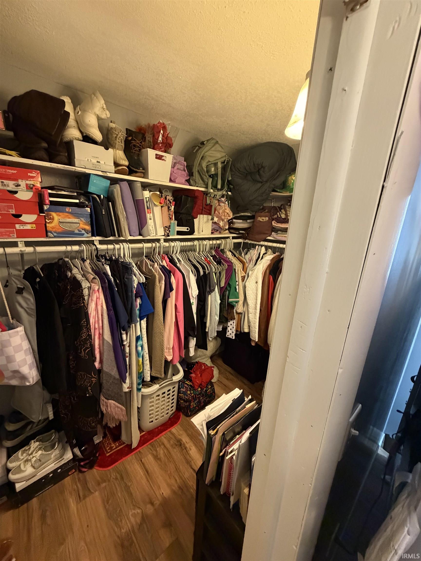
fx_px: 227
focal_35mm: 14
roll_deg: -4.0
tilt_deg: -16.0
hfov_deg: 85.7
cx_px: 210
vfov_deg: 102.1
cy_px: 280
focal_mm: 2.22
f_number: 2.2
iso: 800
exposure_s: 1/60
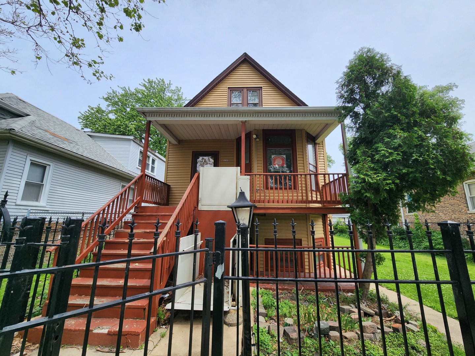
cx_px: 238
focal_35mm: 13
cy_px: 178
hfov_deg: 106.2
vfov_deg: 89.9
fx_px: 178
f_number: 2.2
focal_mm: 2.2
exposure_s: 1/1488
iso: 50
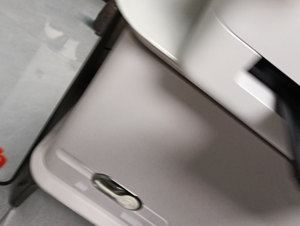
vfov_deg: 38.5
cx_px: 185
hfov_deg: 49.7
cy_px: 84
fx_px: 321
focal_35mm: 37
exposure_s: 1/33.3
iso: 640
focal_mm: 3.98
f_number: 1.8
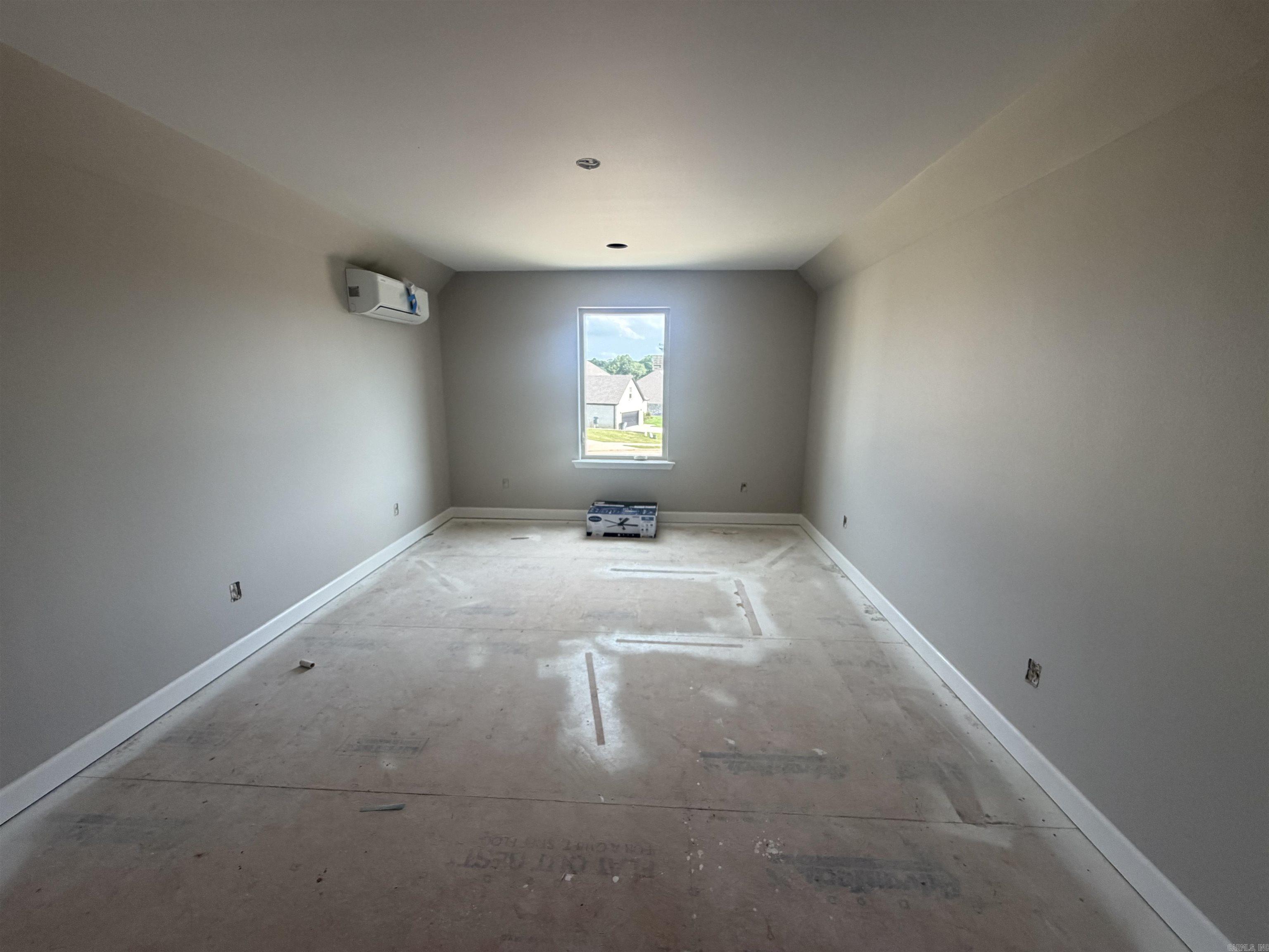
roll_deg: -0.1
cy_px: 476
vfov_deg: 85.7
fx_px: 513
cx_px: 634
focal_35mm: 14
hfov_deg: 102.1
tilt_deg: -12.1
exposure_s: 1/121
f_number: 2.2
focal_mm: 2.22
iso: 200
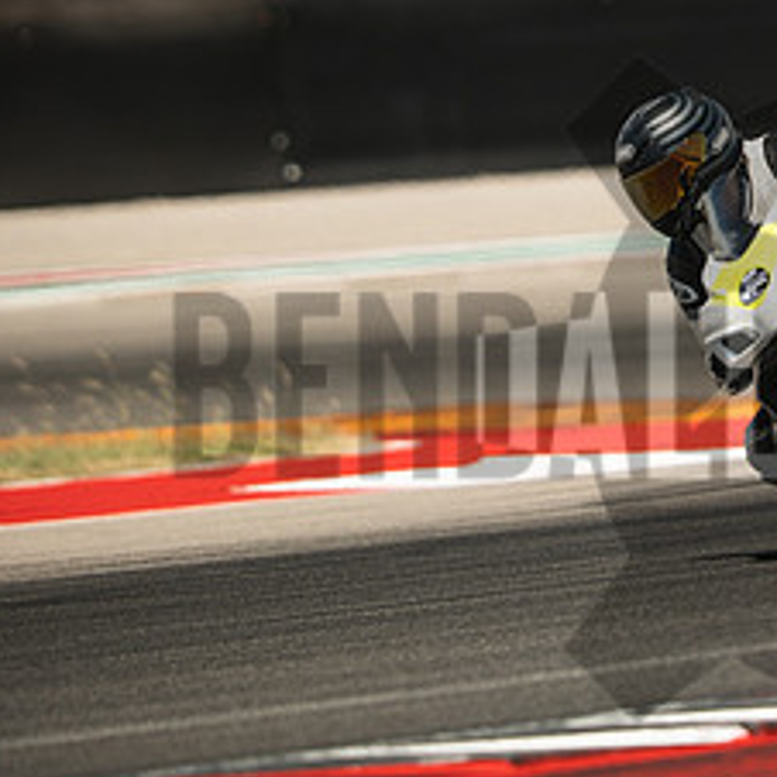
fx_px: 23236
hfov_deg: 1.9
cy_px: 390
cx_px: 897
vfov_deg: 1.9
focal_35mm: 915
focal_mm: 280
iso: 160
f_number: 3.2
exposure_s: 1/1250
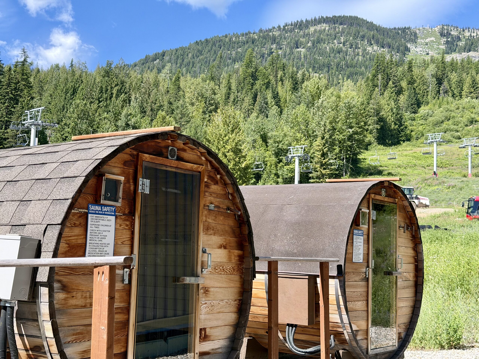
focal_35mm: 48
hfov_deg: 39.7
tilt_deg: +6.5
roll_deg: -1.1
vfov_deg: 30.3
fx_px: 664
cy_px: 180
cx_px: 240
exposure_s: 1/2273
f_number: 1.78
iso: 100
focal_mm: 6.76
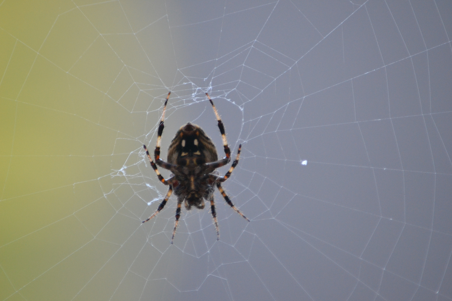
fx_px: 5649
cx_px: 226
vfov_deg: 3.1
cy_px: 150
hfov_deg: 4.6
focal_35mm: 450
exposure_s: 1/125
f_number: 5.6
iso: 1600
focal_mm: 300
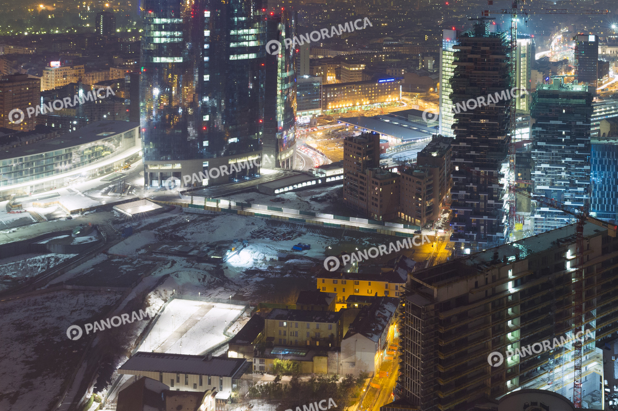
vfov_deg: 44.9
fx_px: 498
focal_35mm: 29
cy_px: 206
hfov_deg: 63.7
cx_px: 309
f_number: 7.1
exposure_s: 6
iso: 500
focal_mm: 29
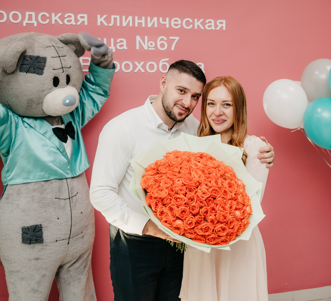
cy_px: 145
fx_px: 456
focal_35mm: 44
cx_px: 234
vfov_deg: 36.5
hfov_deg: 39.2
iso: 640
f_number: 4
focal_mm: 35
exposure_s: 1/160
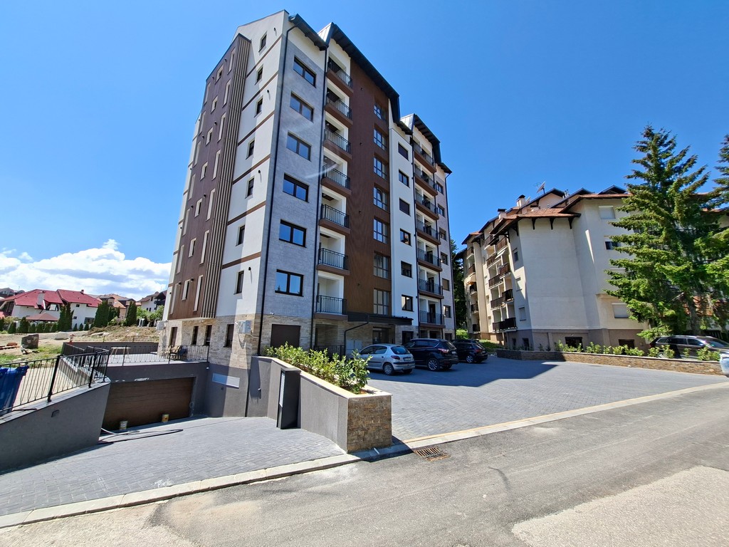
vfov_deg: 89.9
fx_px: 274
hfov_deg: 106.2
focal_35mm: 13
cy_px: 274
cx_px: 364
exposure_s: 1/1037
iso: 40
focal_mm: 1.74
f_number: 2.2
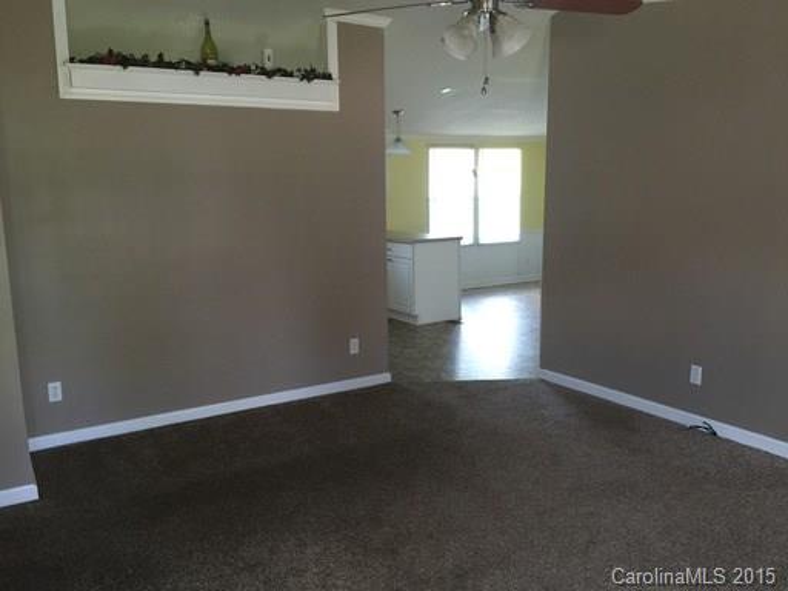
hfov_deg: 61.7
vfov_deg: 48.2
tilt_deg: -7.9
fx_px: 660
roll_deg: -0.4
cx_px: 394
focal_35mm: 29
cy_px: 296
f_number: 2.2
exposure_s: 1/30
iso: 50
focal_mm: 4.15
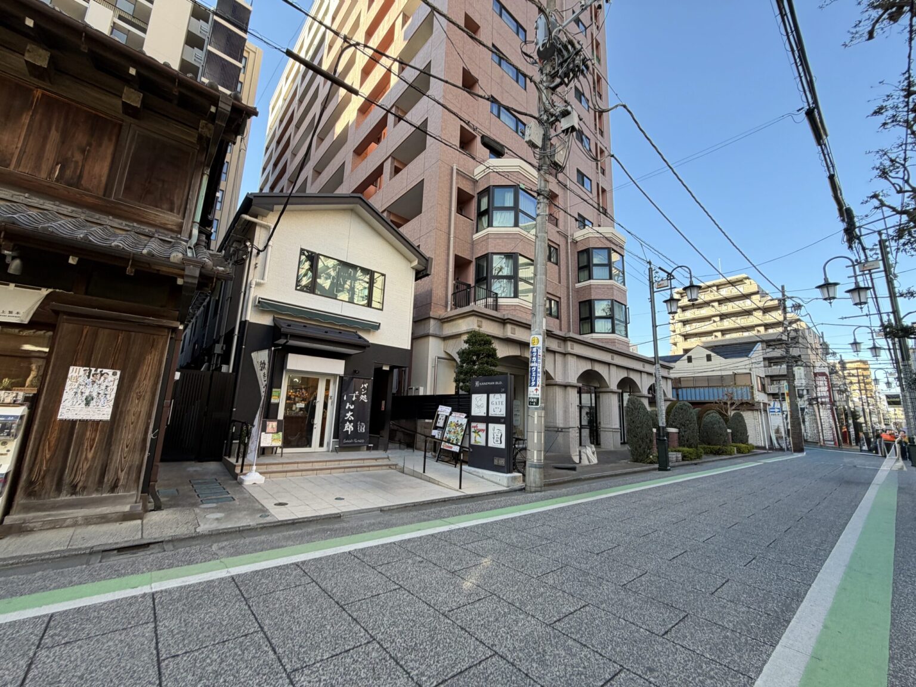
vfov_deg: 85.7
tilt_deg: +12.3
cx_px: 458
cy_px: 344
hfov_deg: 102.1
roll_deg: -2.3
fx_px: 370
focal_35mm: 14
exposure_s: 1/152
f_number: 2.2
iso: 40
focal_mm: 2.22
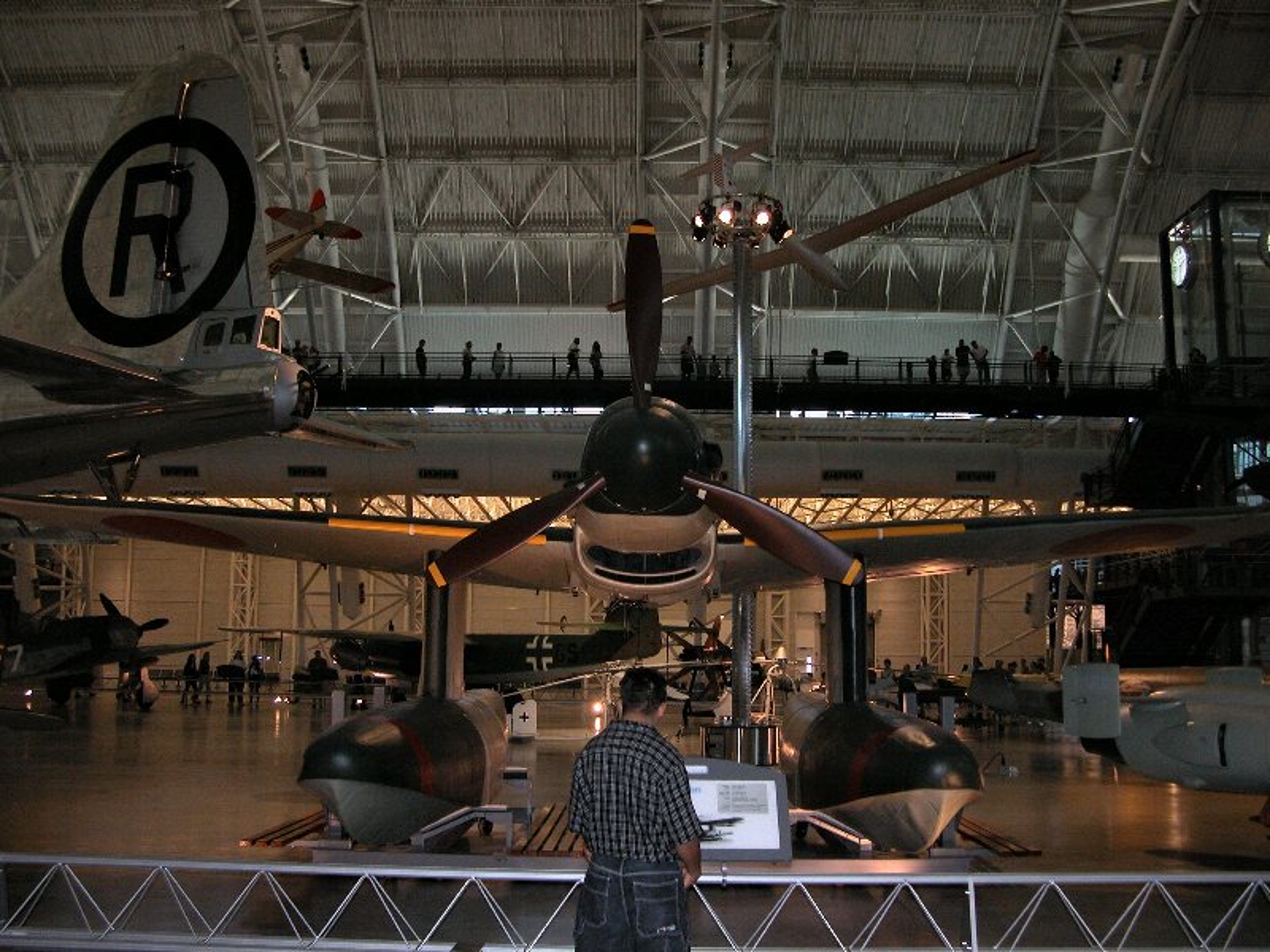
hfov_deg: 52.6
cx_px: 635
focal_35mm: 35
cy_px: 476
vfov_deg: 40.7
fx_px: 1284
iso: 200
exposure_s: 1/60
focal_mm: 8.9
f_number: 2.8
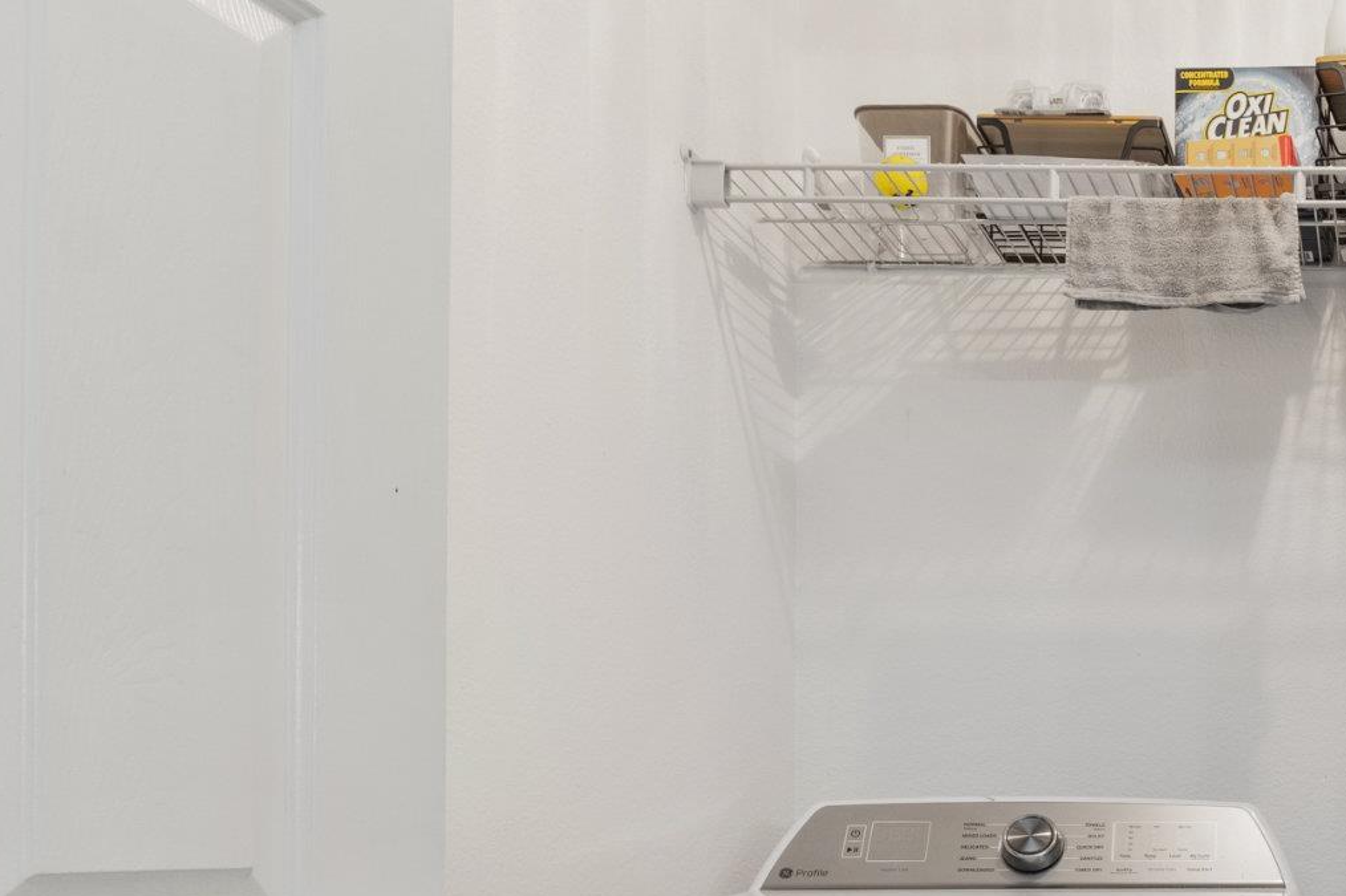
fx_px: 1383
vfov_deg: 33.6
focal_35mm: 37
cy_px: 840
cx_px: 1390
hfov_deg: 43.3
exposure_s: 1/1.25
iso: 250
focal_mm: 10
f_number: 8
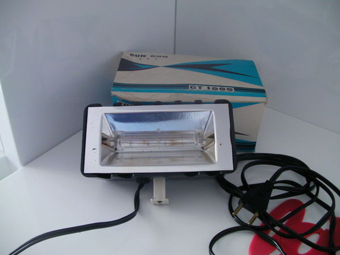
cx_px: 170
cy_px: 128
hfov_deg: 49.0
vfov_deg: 37.7
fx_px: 373
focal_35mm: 38
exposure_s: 1/30
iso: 166
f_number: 3.5
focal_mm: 6.3
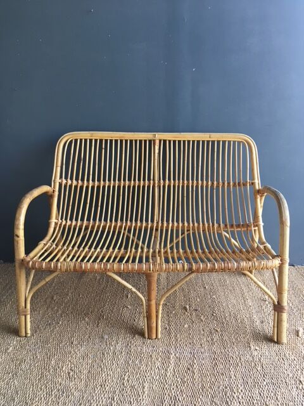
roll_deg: +0.6
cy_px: 203
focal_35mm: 29
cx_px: 152
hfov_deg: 48.2
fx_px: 340
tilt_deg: -16.4
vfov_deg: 61.7
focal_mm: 4.15
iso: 40
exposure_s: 1/33
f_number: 2.2
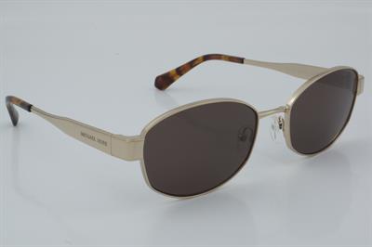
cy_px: 124
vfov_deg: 18.2
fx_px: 774
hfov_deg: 27.0
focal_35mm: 75
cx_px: 186
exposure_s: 1/4
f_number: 32
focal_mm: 50
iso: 100
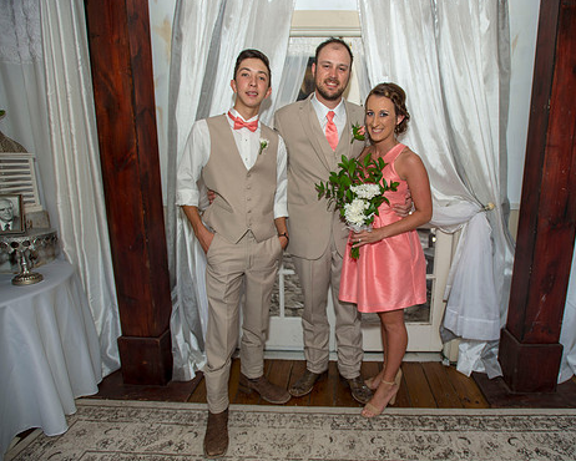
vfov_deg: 68.1
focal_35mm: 20
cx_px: 332
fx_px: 341
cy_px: 235
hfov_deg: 79.8
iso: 200
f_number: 3.2
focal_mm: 17
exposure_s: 1/100
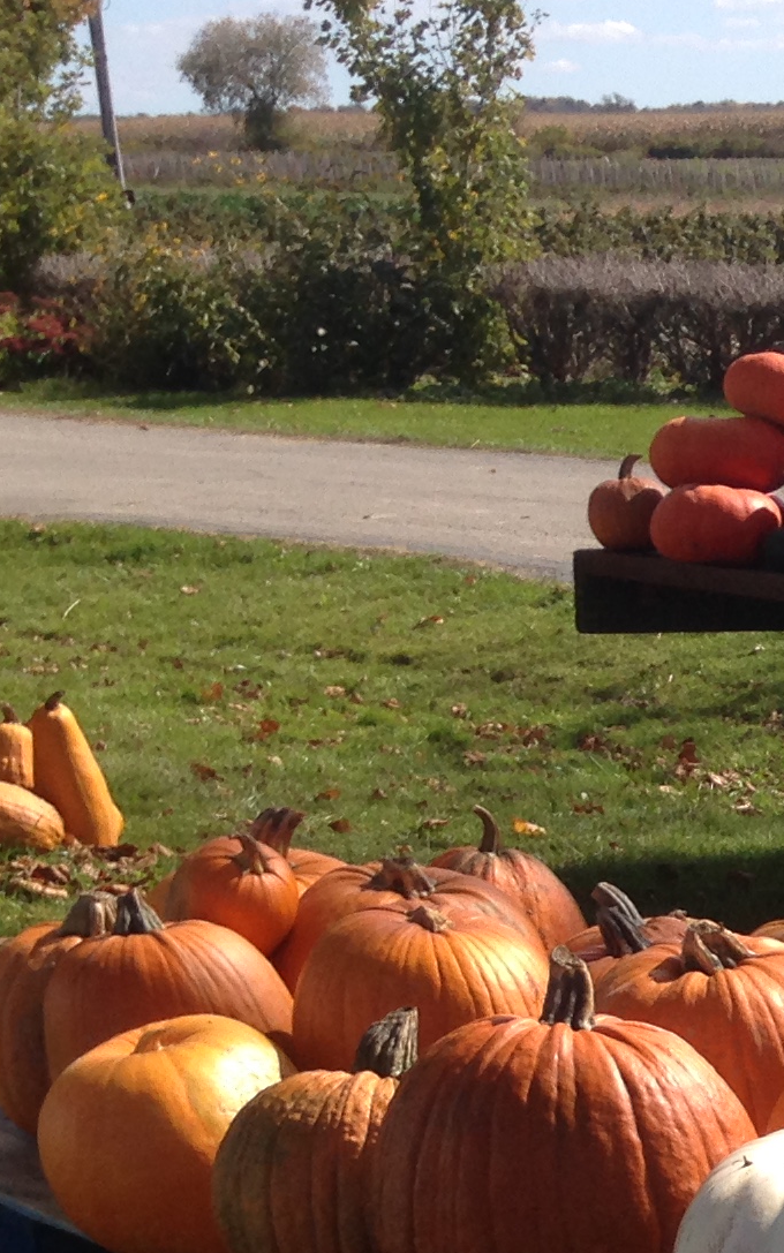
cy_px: 1363
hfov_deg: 11.2
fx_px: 3587
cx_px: 1604
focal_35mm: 105
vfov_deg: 19.1
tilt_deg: -21.0
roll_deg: +1.6
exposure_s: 1/1232
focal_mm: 4.12
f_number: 2.4
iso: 50
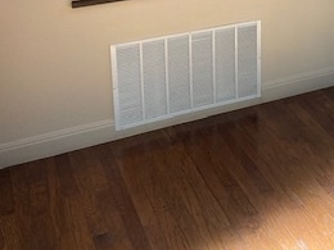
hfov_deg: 29.3
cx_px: 288
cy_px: -40
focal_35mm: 64
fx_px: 618
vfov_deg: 21.5
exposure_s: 1/60
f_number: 1.8
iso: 64
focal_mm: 4.25
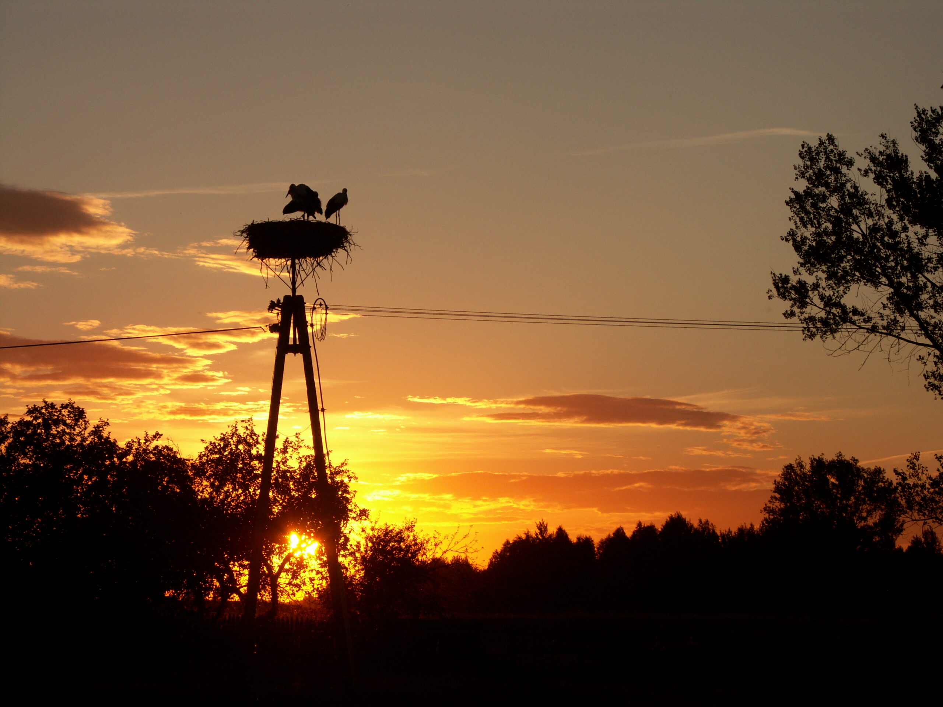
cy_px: 354
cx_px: 472
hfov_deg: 17.0
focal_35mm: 116
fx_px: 3160
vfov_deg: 12.8
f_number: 7.1
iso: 64
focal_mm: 29.64
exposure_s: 1/500
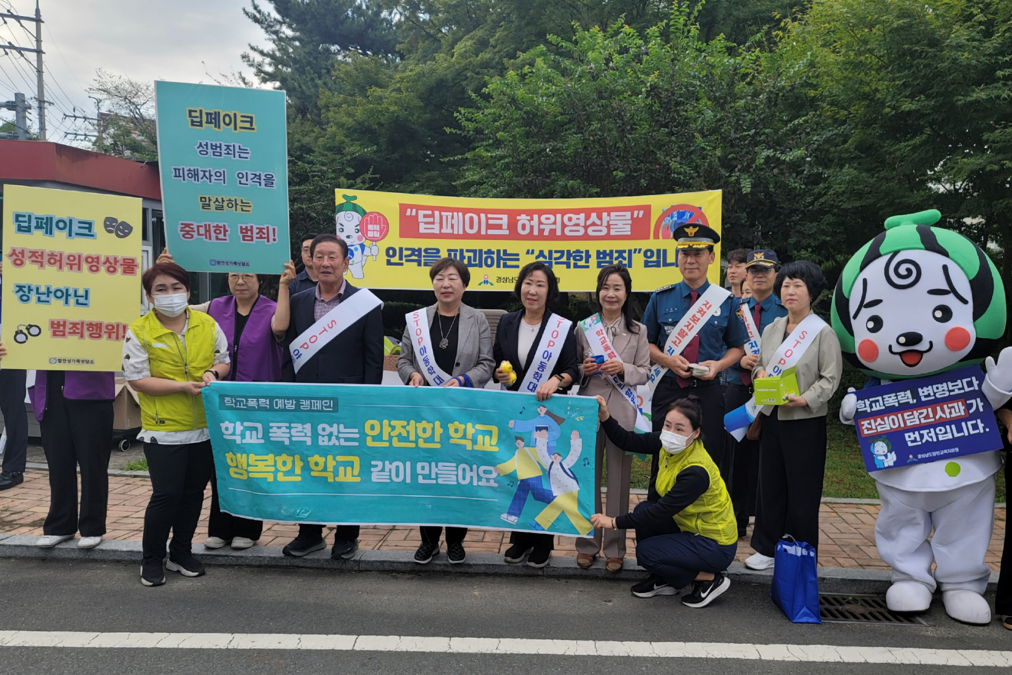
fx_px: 759
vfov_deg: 47.9
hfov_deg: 67.4
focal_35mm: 27
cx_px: 496
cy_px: 373
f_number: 1.8
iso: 20
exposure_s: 1/196
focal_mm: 7
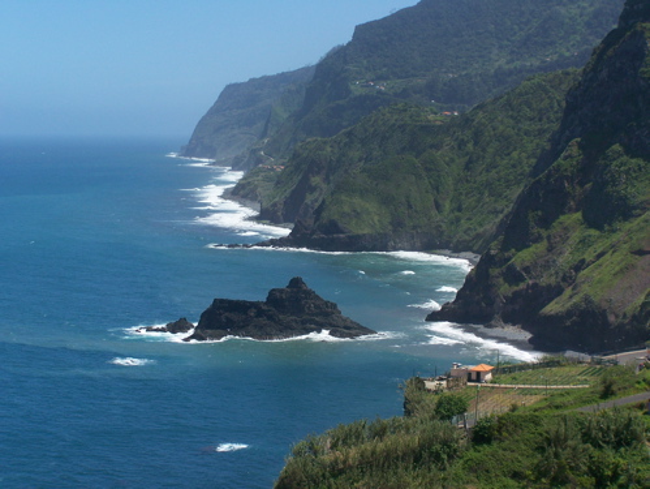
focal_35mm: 75
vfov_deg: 19.7
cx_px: 325
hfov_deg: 26.0
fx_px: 1409
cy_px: 244
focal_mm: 12.4
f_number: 4.5
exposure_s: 1/800
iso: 80
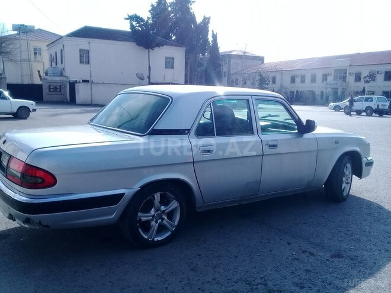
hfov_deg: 58.4
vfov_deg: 45.4
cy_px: 146
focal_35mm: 31
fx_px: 350
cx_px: 196
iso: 64
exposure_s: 1/1152
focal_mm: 3.3
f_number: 2.2
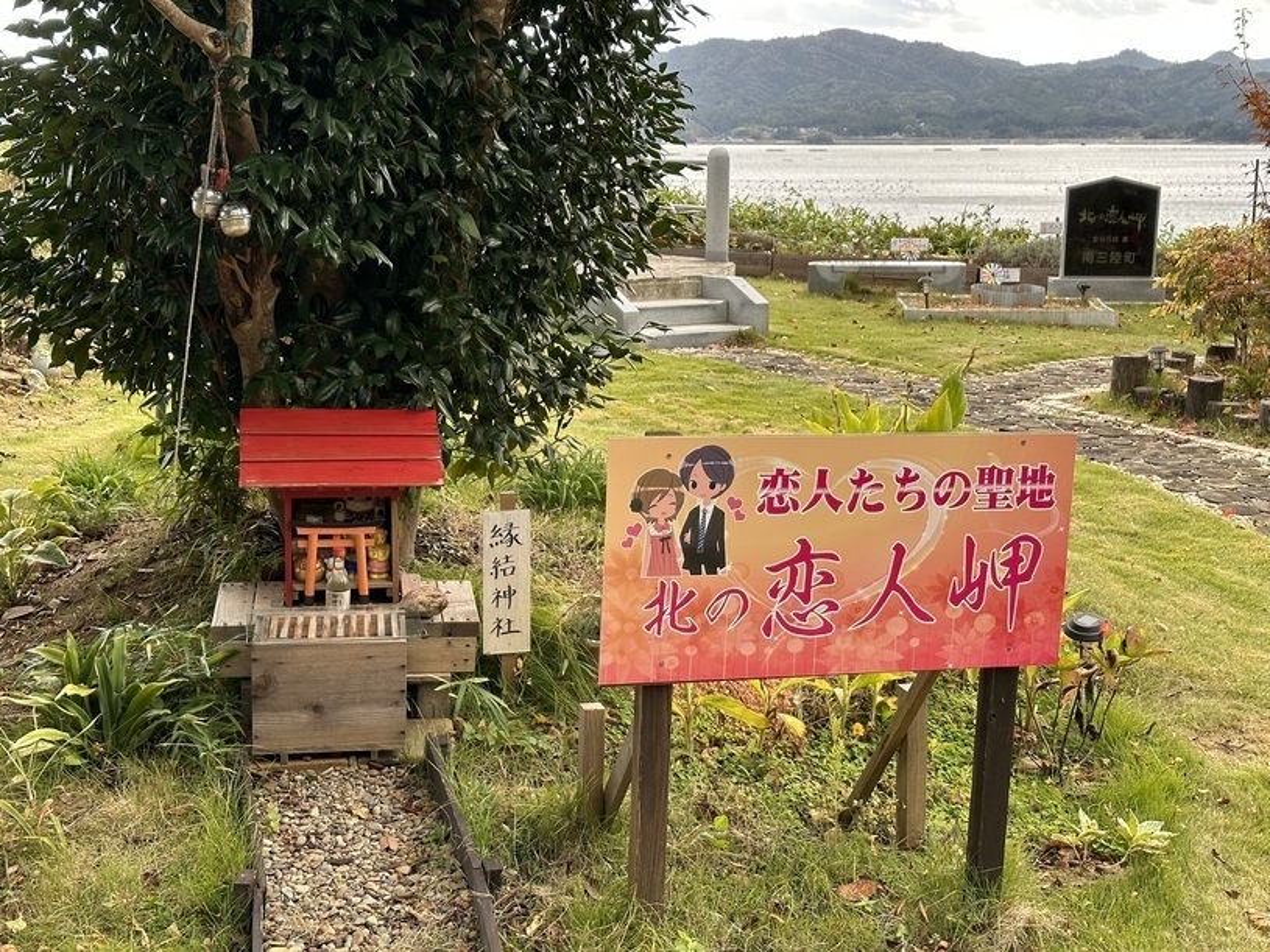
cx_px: 635
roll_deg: +0.0
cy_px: 476
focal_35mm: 48
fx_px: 1761
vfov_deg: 30.3
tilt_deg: -10.8
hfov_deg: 39.7
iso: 64
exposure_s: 1/532
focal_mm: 6.86
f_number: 1.78
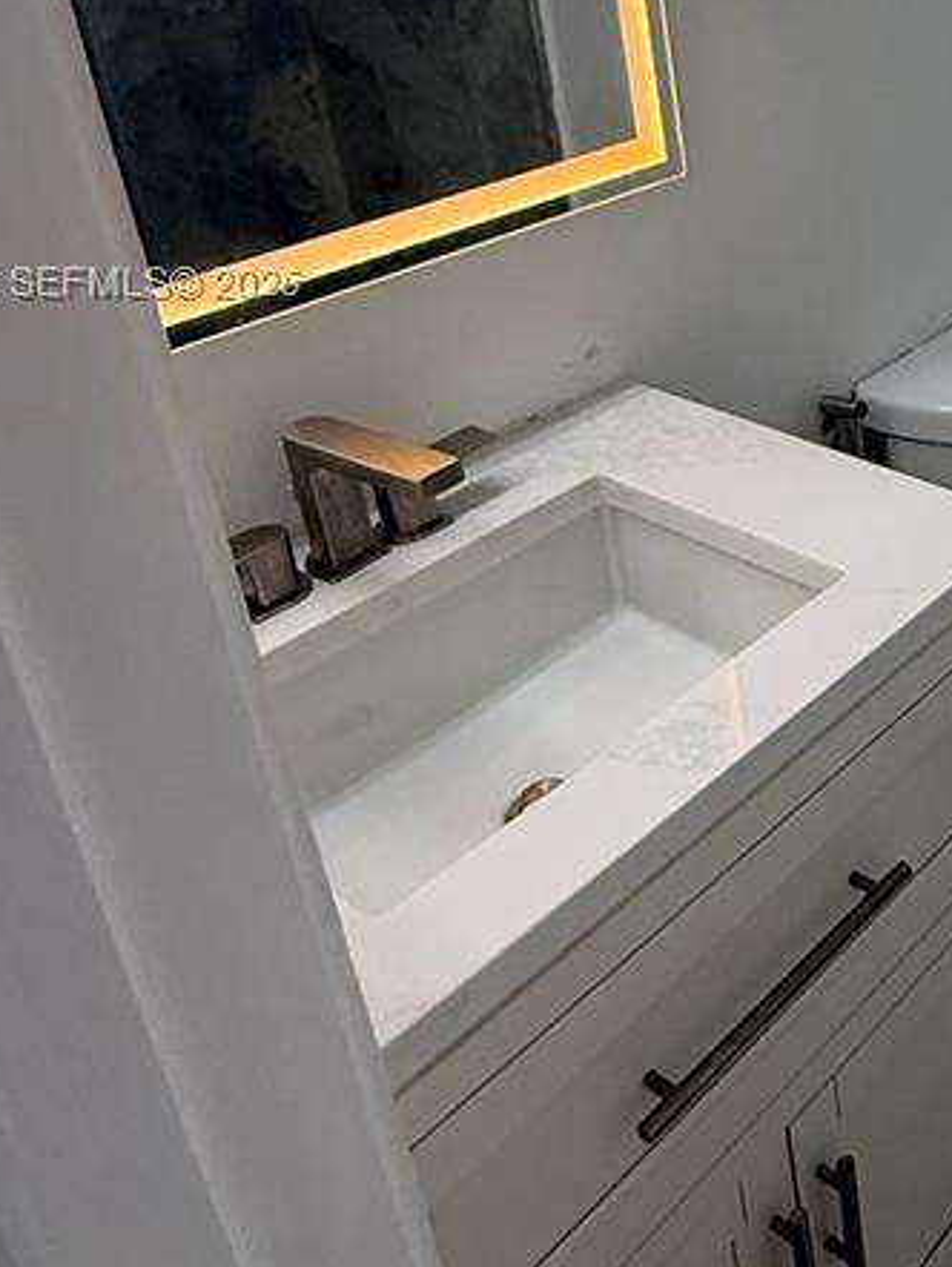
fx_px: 1392
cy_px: 287
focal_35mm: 38
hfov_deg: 32.8
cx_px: 1061
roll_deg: -0.4
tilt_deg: -19.5
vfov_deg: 46.8
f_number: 2.2
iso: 125
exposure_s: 1/120
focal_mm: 2.22
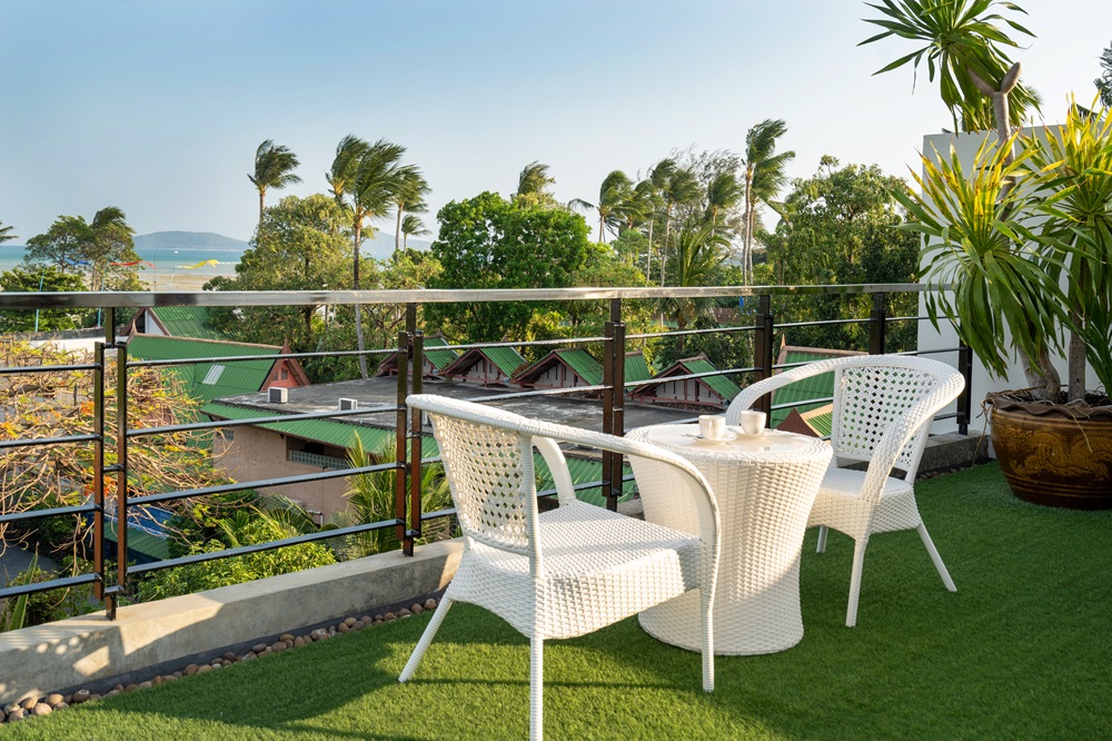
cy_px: 370
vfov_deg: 41.1
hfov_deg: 58.7
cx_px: 556
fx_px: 988
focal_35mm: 32
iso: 250
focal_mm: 32
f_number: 6.3
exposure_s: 1/250
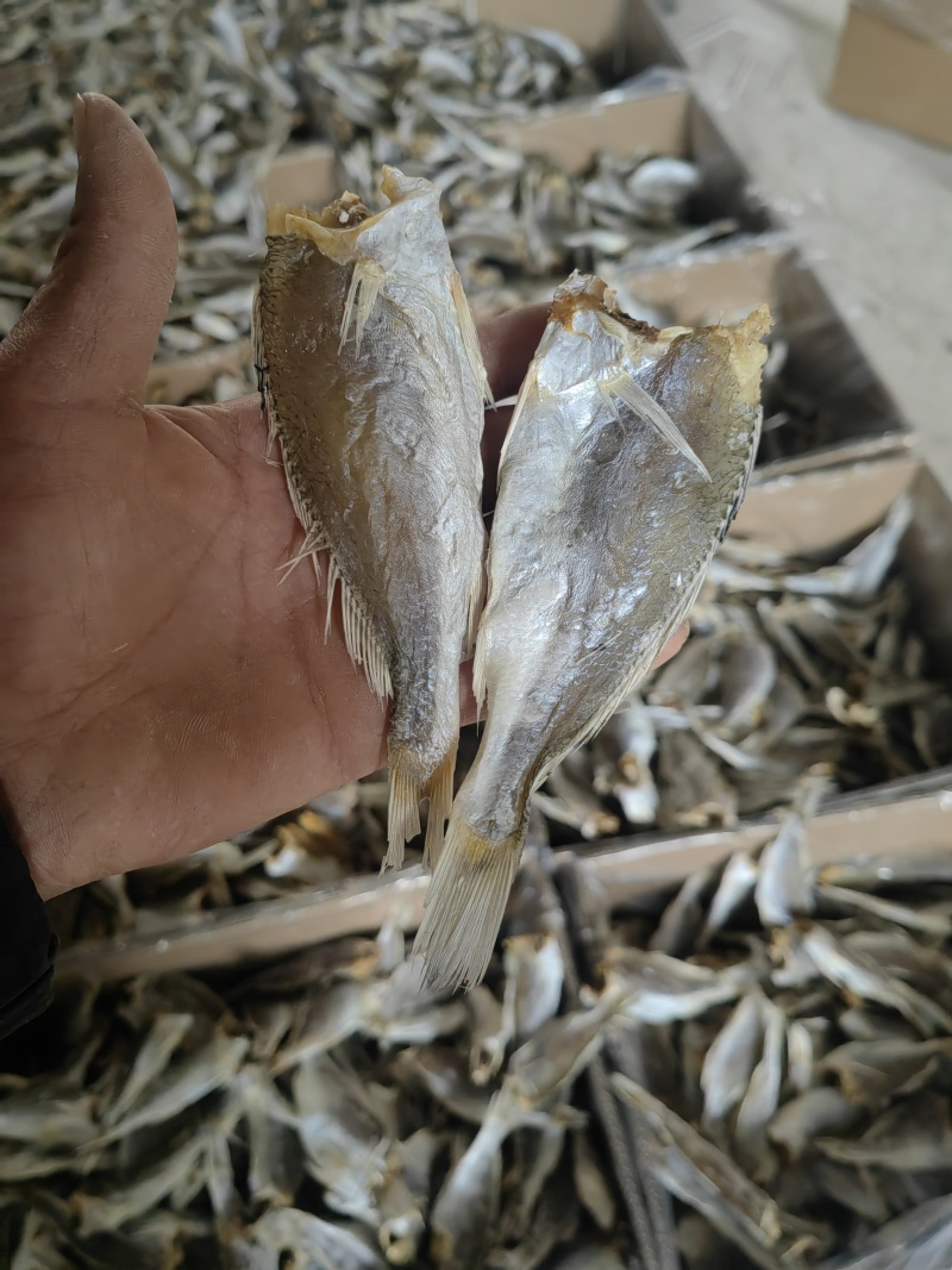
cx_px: 476
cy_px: 635
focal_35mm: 27
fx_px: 990
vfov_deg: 65.3
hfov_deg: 51.3
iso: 640
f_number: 1.8
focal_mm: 5.54
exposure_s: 1/100
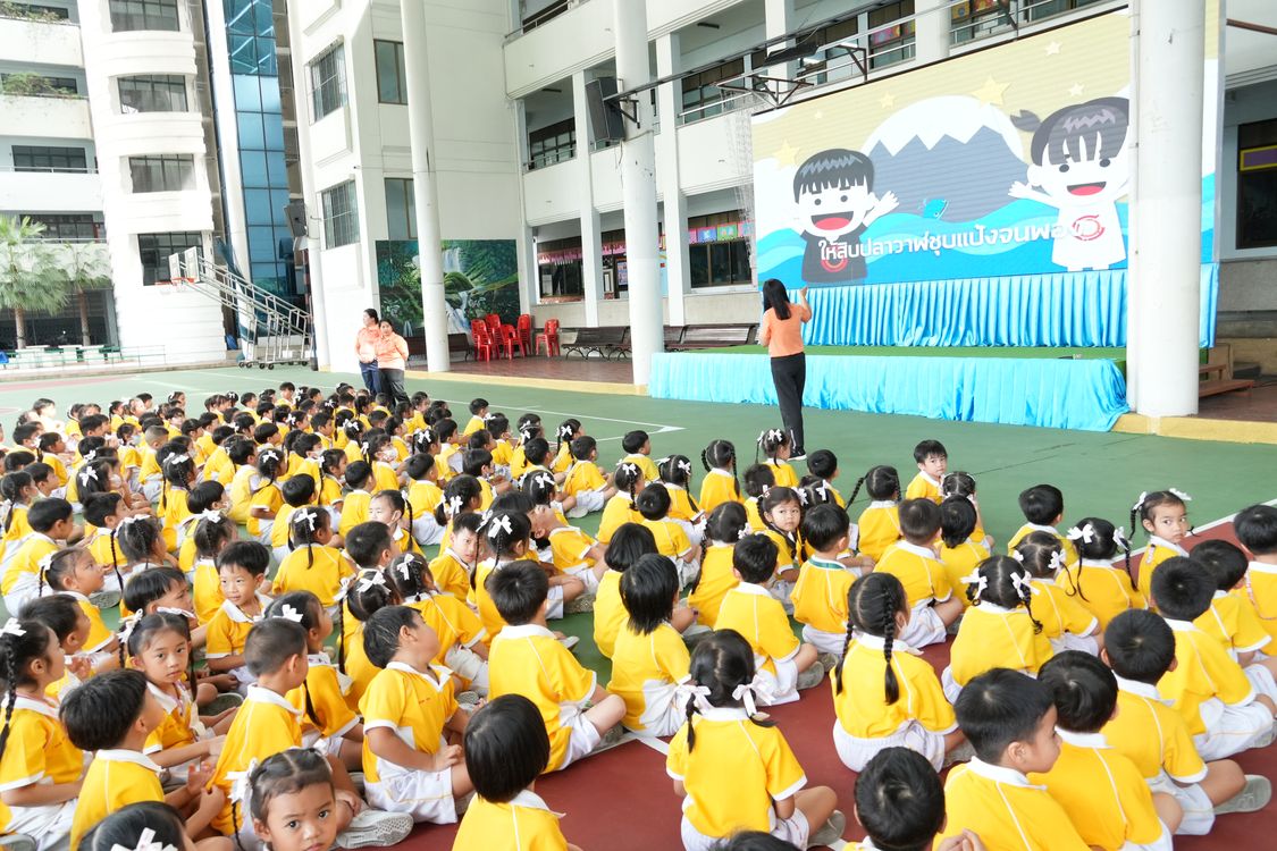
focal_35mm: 27
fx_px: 958
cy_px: 426
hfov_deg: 67.4
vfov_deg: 47.9
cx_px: 638
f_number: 5.6
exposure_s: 1/100
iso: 1250
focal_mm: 18
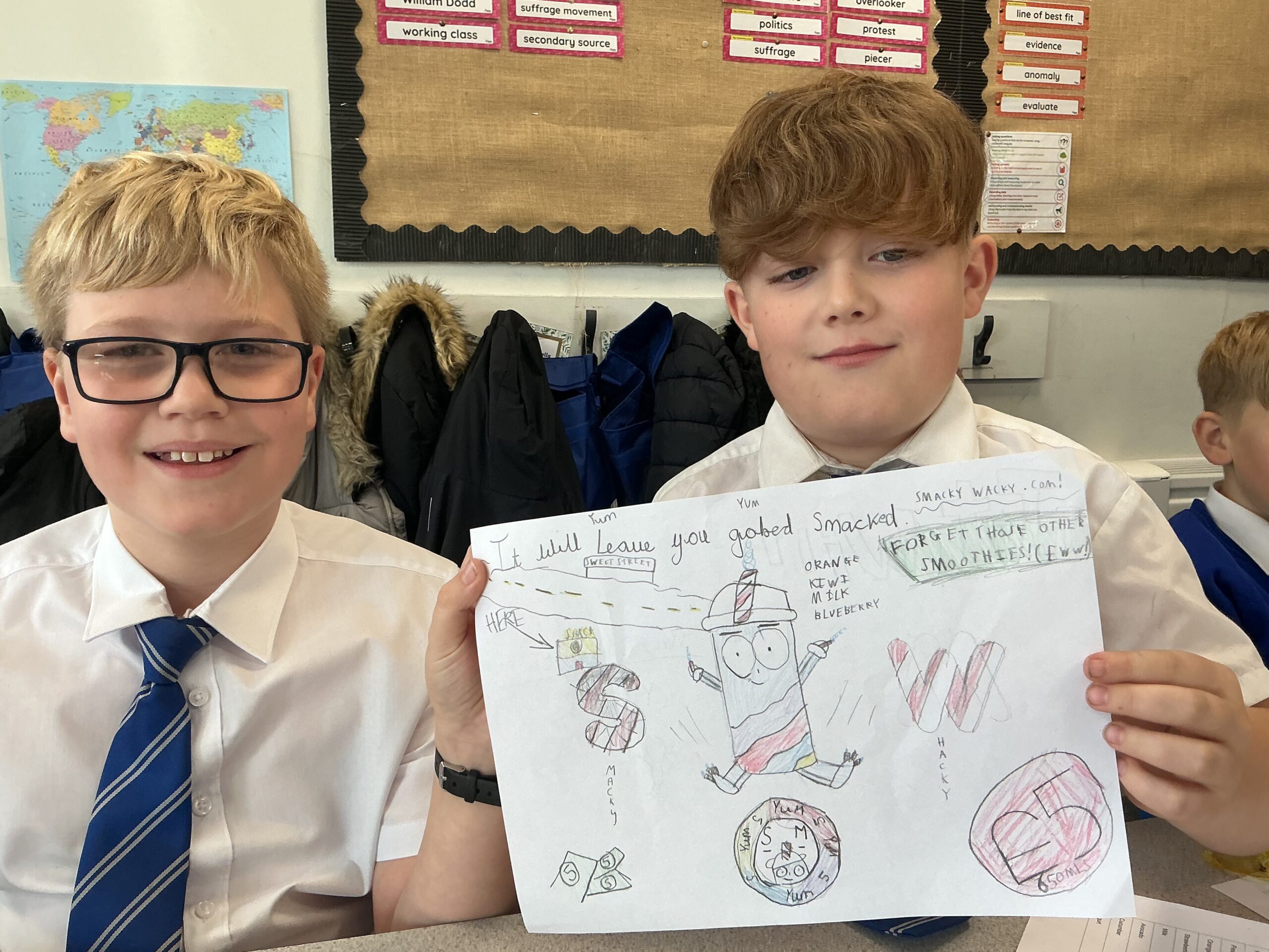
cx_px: 634
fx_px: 1063
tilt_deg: -12.3
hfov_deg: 61.7
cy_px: 476
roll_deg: -0.9
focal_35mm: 29
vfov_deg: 48.2
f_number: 1.8
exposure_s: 1/120
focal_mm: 3
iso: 64
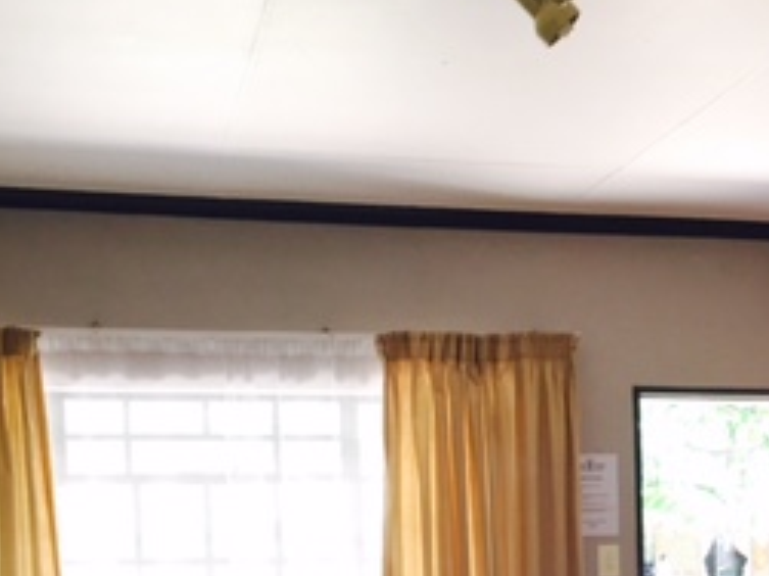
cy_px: 656
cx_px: 656
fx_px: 1643
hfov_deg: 25.7
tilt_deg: -3.8
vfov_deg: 19.0
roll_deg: +0.5
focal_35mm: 74
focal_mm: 4.15
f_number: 2.2
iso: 80
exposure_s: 1/33
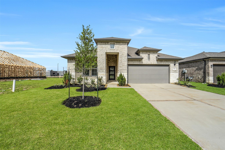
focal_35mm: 14
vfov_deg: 81.2
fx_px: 87
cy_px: 75
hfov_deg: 104.3
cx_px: 112
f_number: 11
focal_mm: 14
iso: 500
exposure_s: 1/1600
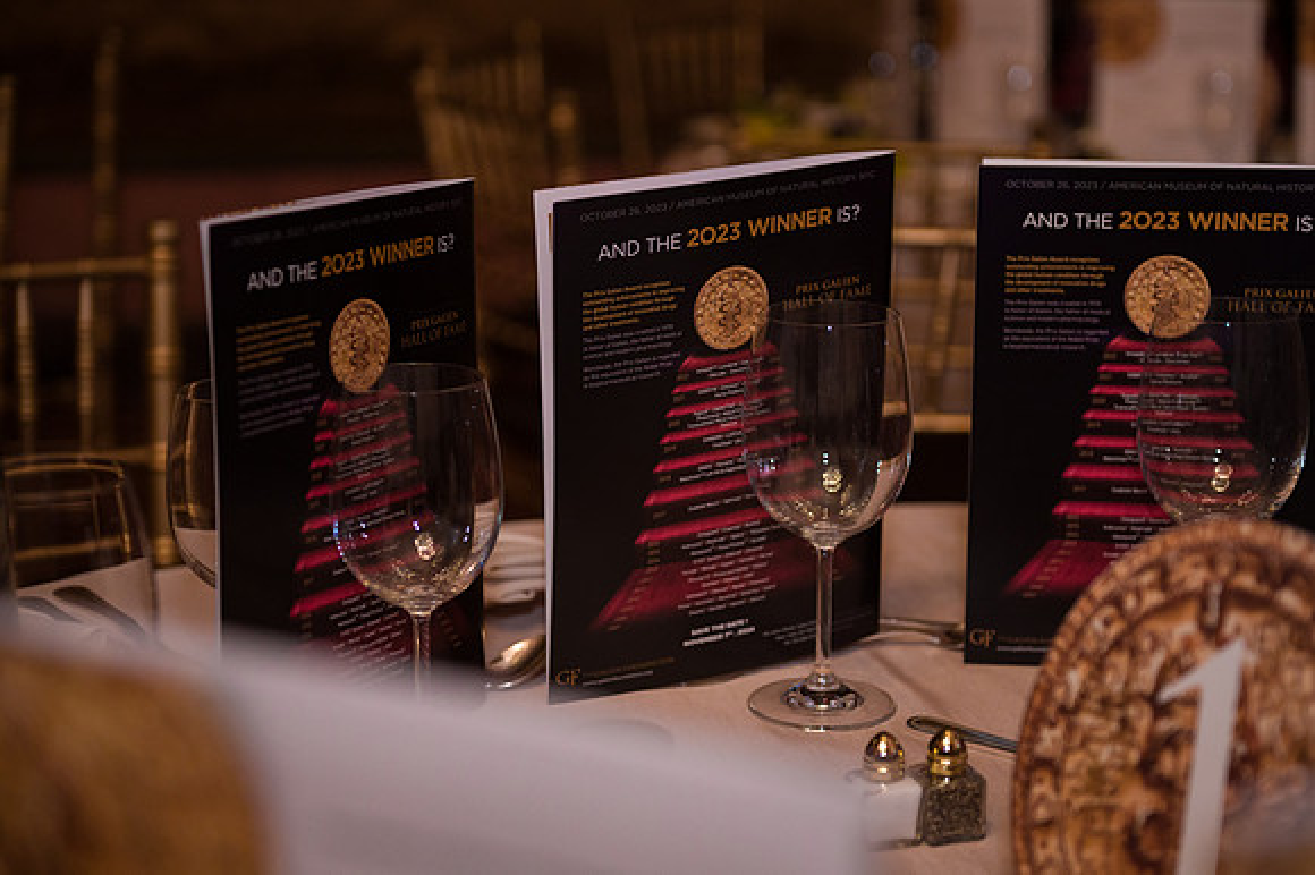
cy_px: 444
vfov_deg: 20.5
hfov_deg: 30.4
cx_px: 684
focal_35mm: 66
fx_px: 2416
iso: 1600
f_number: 3.2
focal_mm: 62
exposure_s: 1/200
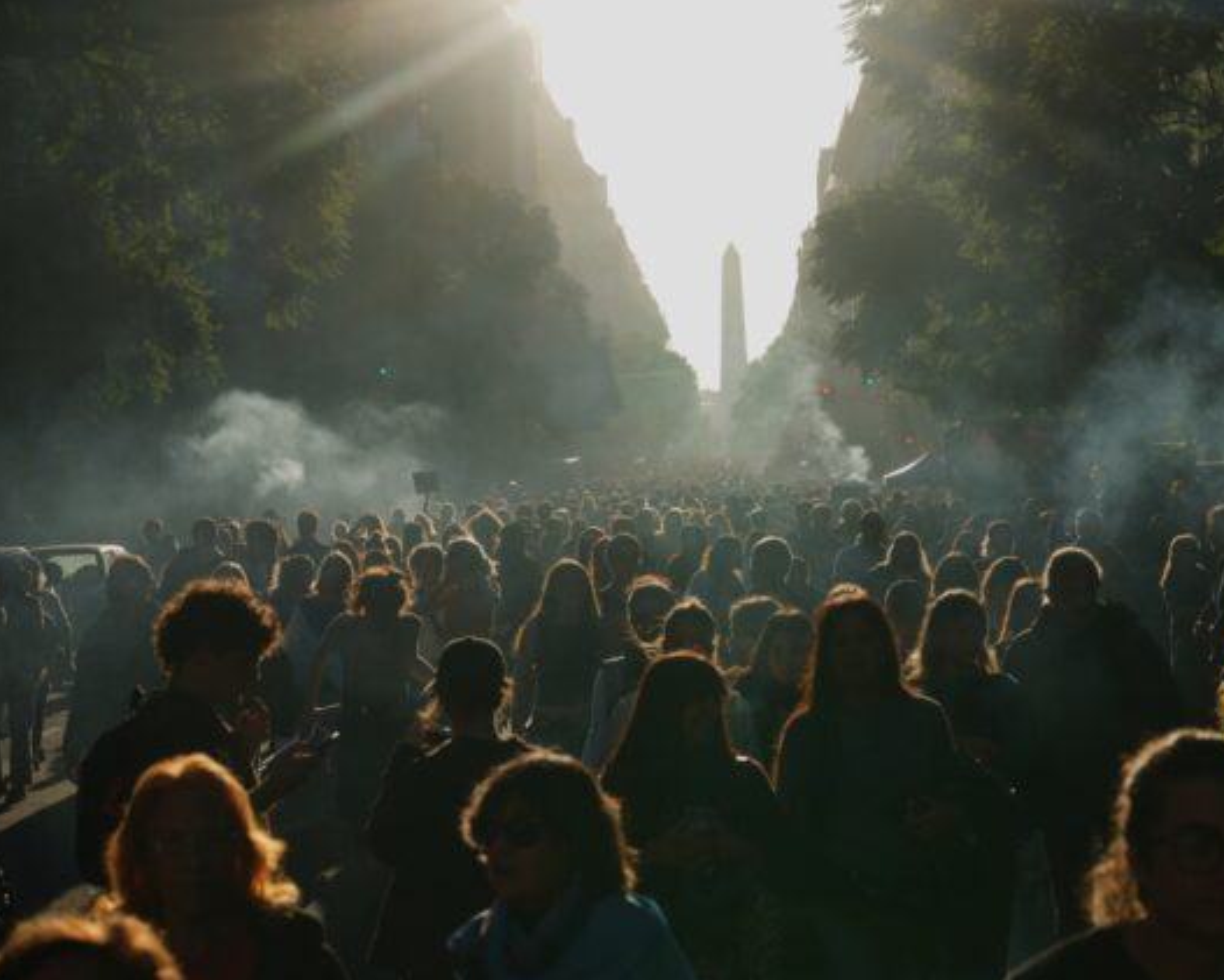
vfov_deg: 19.2
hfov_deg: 23.8
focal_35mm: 80
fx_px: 2899
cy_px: 492
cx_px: 731
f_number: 8
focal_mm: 70
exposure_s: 1/320
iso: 80
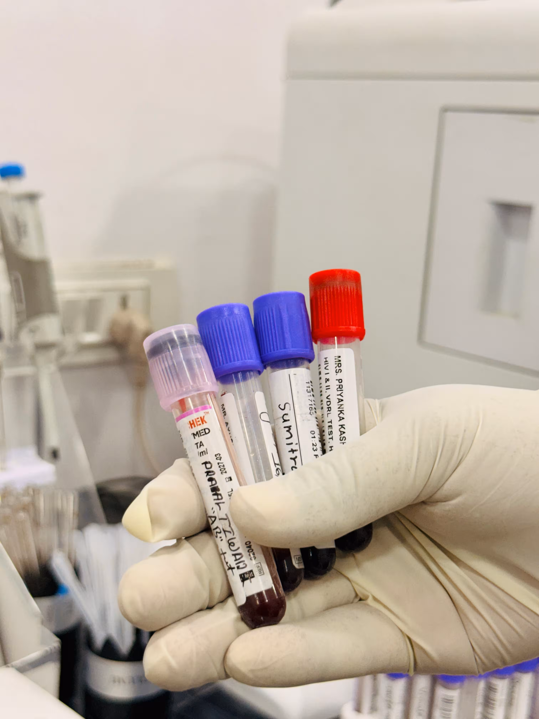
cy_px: 360
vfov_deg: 39.7
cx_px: 270
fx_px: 997
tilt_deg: -12.0
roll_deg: -3.6
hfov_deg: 30.3
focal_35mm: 48
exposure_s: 1/50
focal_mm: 6.76
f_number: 1.78
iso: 64
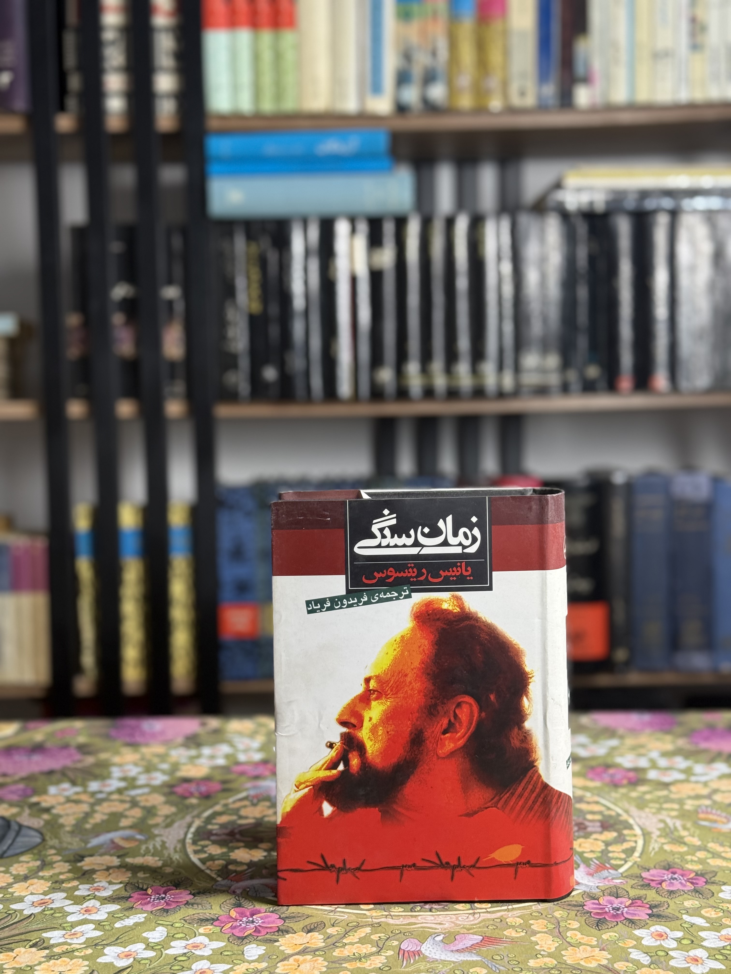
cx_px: 366
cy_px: 487
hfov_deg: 30.3
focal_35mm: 48
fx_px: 1352
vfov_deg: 39.7
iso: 160
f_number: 1.78
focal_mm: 6.76
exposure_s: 1/100
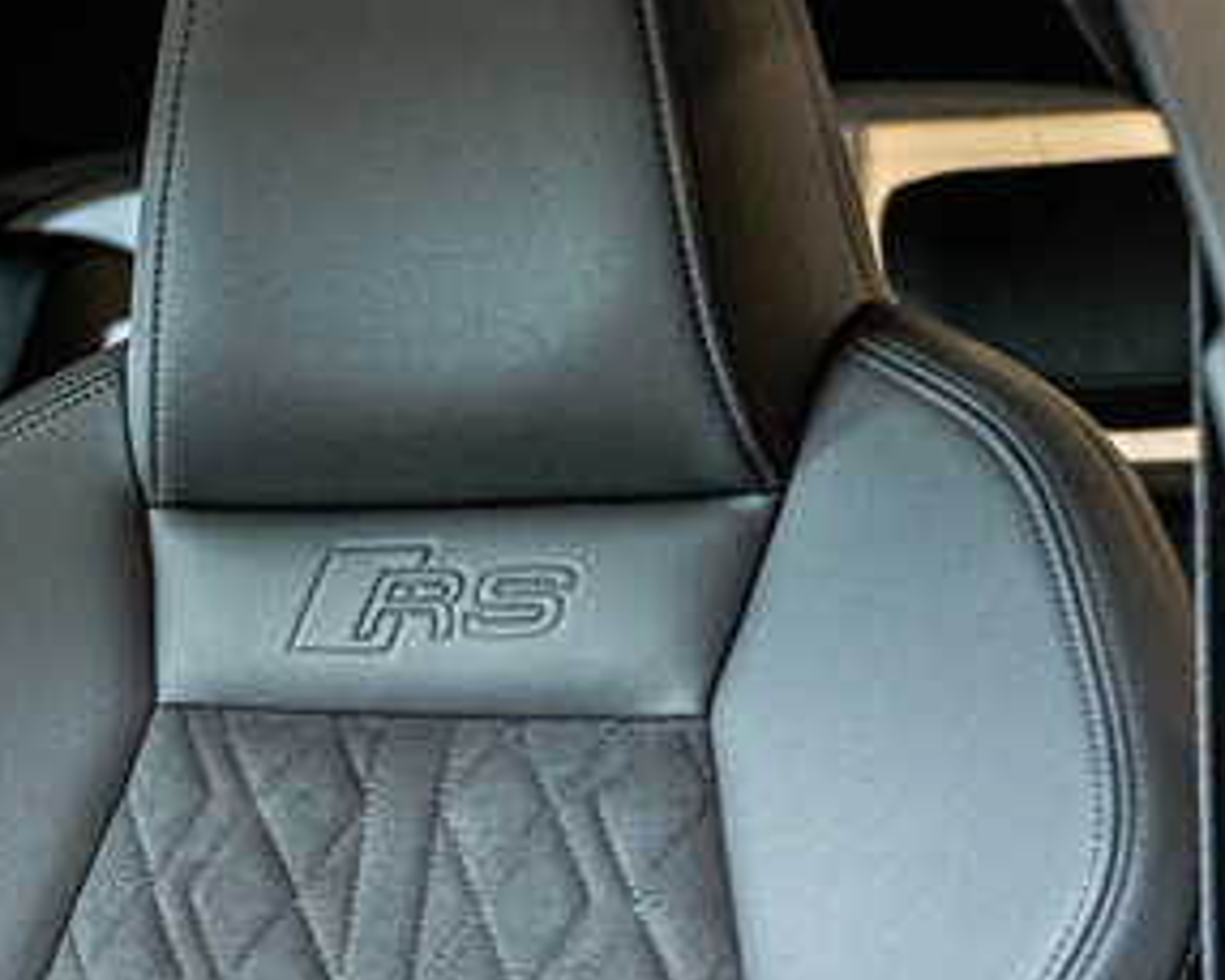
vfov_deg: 16.0
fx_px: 3409
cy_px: 1044
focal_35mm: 94
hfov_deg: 19.3
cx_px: -191
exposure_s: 1/125
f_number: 2.8
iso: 1600
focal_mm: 28
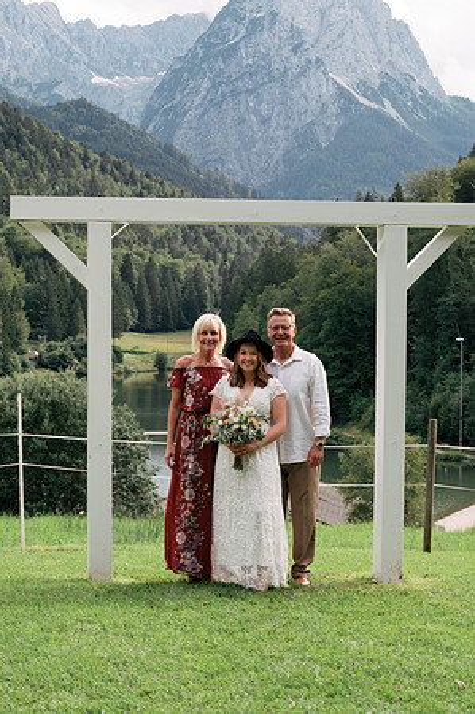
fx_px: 1389
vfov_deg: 28.9
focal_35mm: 70
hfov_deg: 19.4
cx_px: 238
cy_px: 357
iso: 500
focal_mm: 70
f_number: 9
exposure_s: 1/250
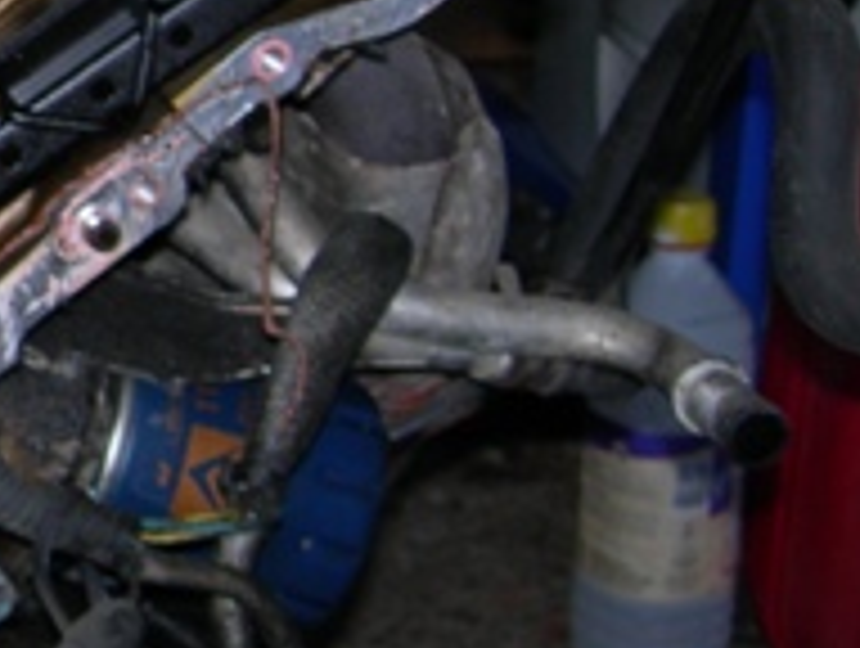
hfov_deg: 14.1
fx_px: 3161
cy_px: 90
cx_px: -567
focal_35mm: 127
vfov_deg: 11.6
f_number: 2.8
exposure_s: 1/60.1
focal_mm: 7.8
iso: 50
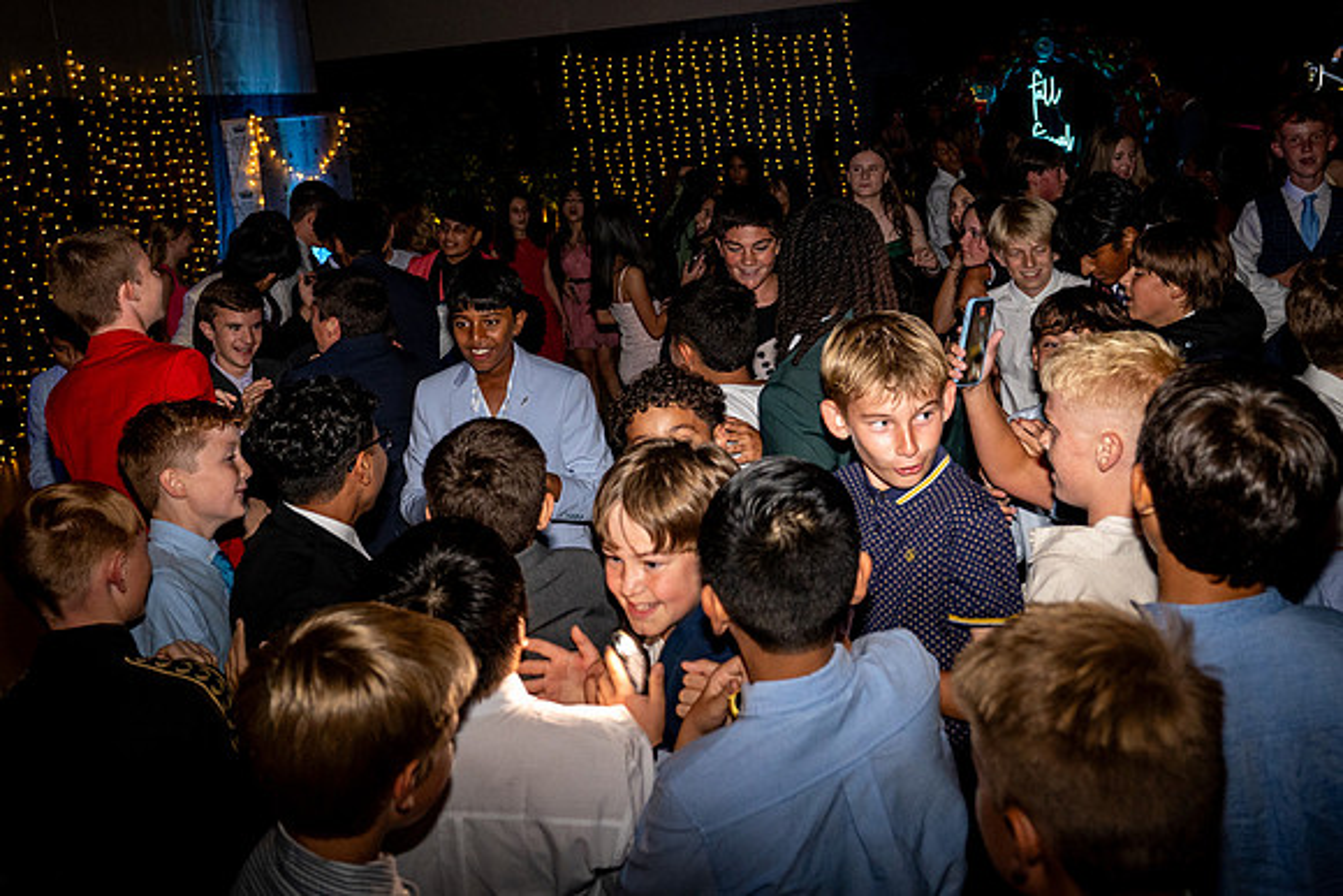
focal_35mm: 35
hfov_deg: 53.9
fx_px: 1322
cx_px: 671
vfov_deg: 36.9
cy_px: 271
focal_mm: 25
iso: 1250
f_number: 4
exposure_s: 1/100
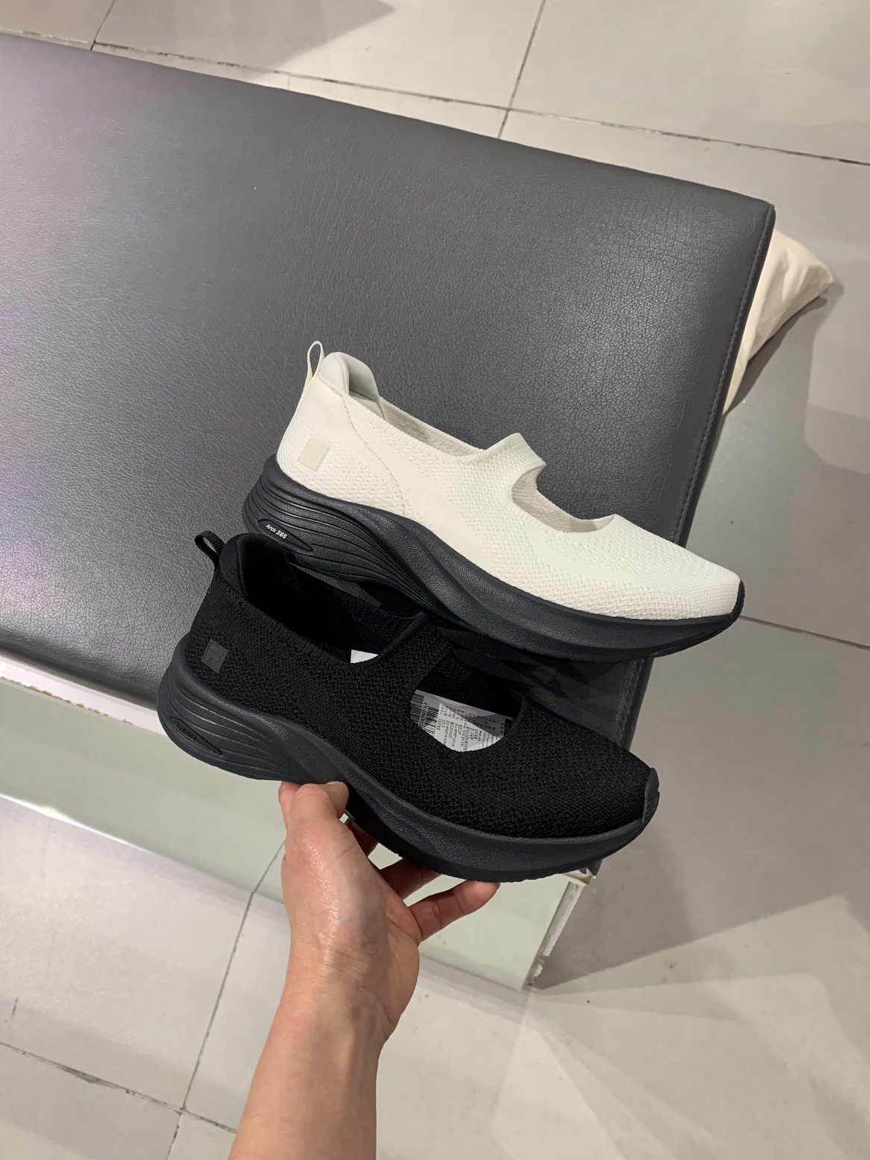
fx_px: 905
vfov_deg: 65.3
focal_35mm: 27
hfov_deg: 51.4
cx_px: 439
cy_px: 573
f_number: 1.8
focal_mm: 4.25
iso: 100
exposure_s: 1/60.2
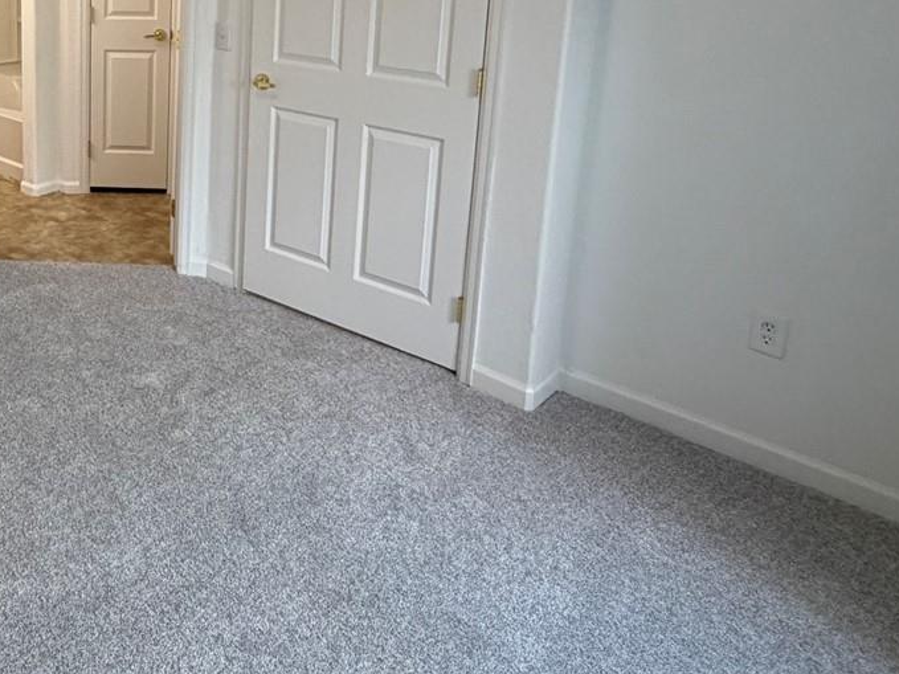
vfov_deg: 39.9
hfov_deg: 48.7
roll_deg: +0.2
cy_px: 73
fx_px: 857
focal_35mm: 33
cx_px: 69
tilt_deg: -10.9
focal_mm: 2.22
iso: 250
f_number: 2.2
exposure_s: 1/120
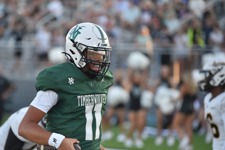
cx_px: 81
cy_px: 97
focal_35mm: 264
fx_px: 1650
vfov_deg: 5.2
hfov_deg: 7.8
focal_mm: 190
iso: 2500
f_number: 2.8
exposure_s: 1/4000
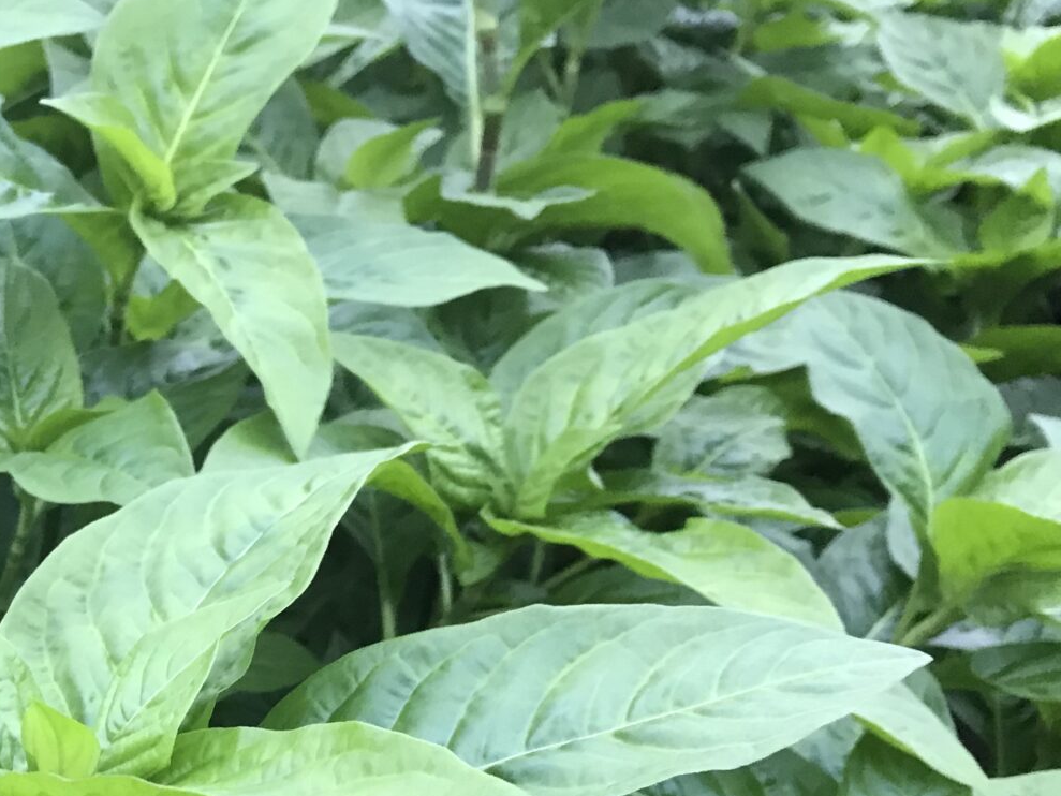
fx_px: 1778
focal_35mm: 58
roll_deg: +5.3
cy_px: 701
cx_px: 48
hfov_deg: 31.2
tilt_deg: -25.7
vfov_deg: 24.6
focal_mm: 3.99
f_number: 1.8
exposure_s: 1/15
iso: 50
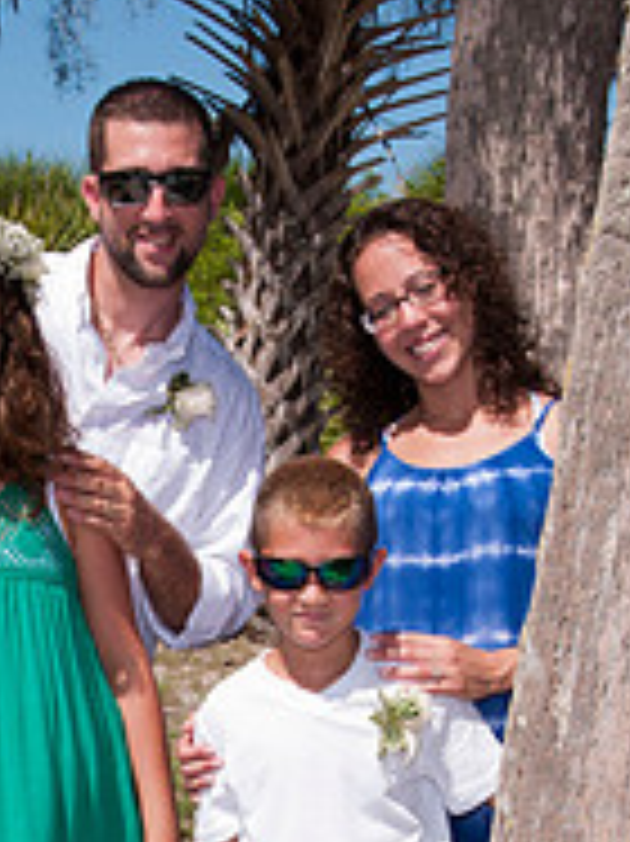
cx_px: 146
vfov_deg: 18.7
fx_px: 2527
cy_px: 725
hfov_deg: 14.2
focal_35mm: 104
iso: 100
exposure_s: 1/250
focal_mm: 30
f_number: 10
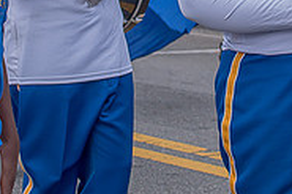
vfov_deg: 8.3
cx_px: 139
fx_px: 1321
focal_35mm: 163
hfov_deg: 12.6
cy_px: -53
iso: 100
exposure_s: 1/500
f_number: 4
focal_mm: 35
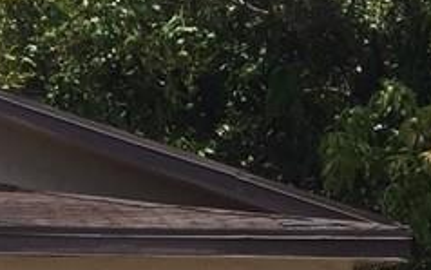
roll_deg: -1.6
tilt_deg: -2.3
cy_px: 422
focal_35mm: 132
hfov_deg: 14.7
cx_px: -210
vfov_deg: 9.6
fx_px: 1551
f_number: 2.2
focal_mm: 4.15
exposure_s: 1/1582
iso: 32
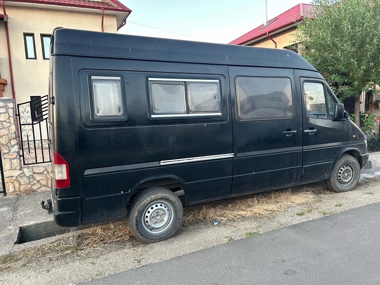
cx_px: 190
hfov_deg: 67.3
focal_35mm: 26
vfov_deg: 53.1
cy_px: 142
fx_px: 285
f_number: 1.5
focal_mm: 5.7
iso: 125
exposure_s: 1/63
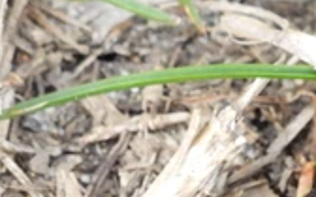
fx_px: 1740
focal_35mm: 202
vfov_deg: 6.4
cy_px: 330
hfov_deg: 10.3
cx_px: 333
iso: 400
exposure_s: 1/125
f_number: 5
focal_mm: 8.9
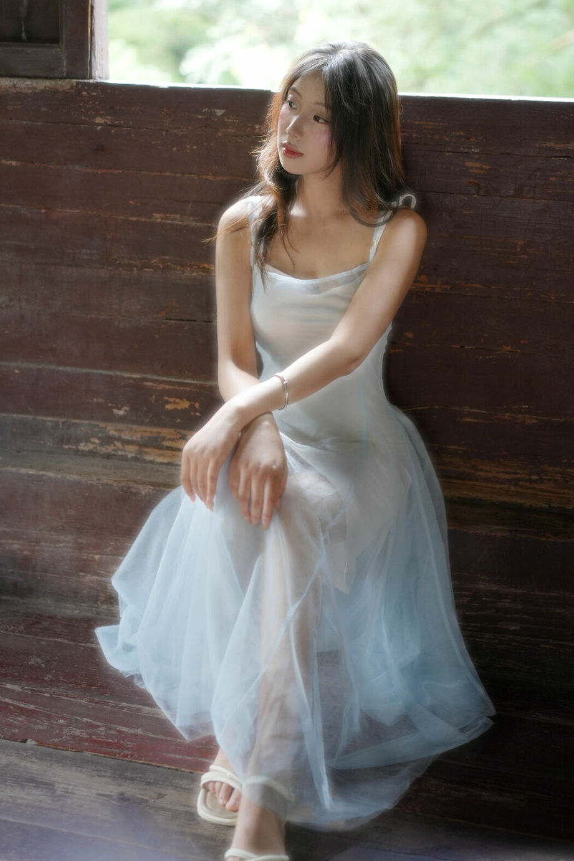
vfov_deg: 35.0
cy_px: 384
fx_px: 1363
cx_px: 293
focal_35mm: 57
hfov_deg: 23.8
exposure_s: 1/100
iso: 400
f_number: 2
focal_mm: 50
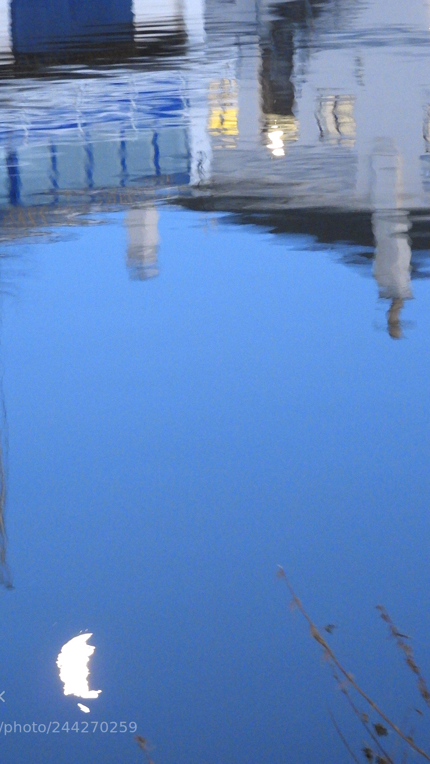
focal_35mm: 126
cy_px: 381
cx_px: 174
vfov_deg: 17.0
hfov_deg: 9.6
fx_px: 2554
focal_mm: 20.6
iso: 800
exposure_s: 1/3
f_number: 5
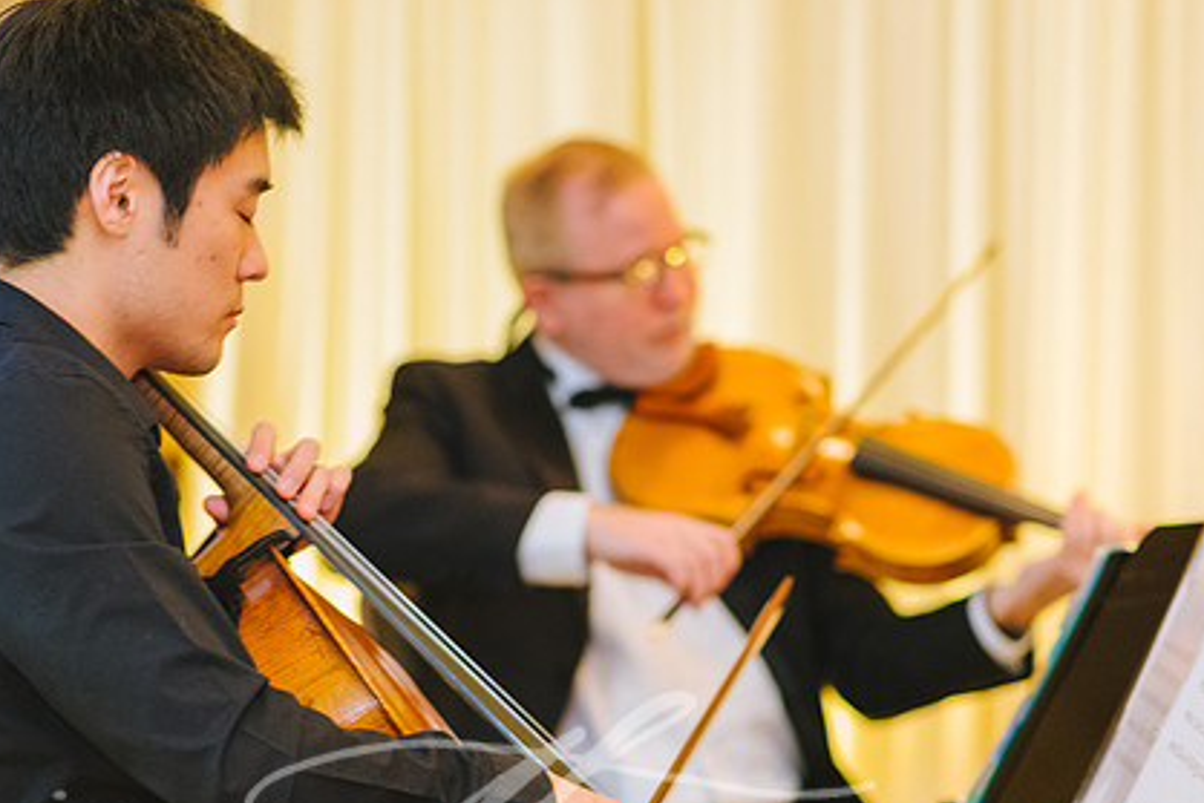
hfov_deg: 17.3
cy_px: 528
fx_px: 3948
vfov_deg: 11.6
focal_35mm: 118
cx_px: 530
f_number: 2.2
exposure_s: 1/125
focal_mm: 85
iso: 3200
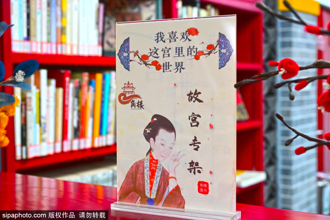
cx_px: 165
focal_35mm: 54
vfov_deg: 25.1
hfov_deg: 36.9
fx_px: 495
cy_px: 110
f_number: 5.6
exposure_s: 1/125
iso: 6400
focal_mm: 54
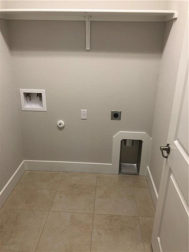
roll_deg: -0.1
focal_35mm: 28
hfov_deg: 49.7
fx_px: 204
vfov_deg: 63.4
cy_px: 126
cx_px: 94
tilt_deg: -21.3
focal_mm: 3.99
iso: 25
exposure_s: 1/30
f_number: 1.8
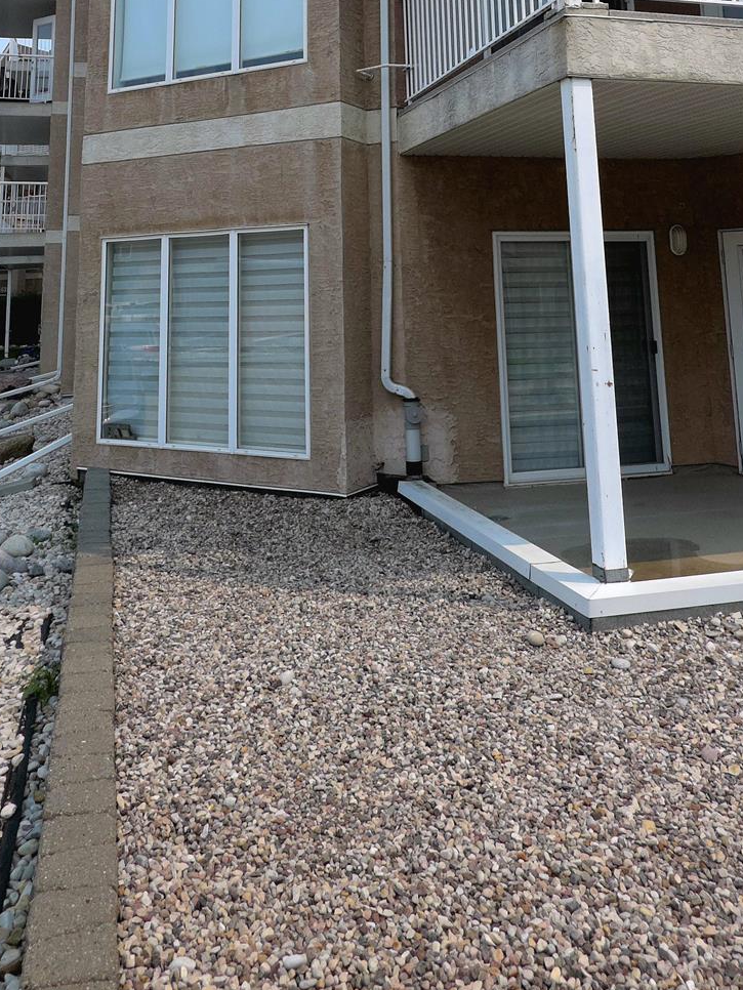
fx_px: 887
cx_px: 362
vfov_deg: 52.3
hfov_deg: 45.5
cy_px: 124
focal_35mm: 31
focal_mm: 2.2
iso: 20
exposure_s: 1/1667
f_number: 1.9
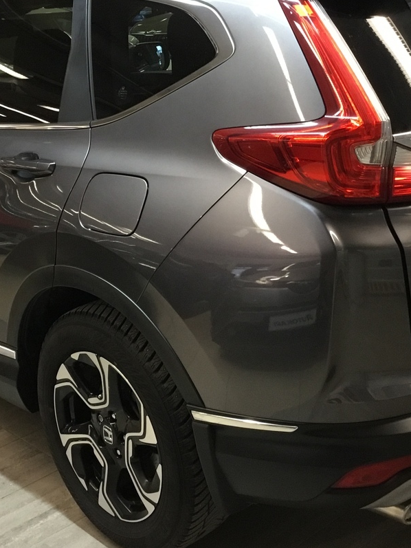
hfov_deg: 26.1
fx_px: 886
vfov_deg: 34.3
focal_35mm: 56
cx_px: 217
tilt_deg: -16.7
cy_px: 241
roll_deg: +5.8
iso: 160
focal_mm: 3.3
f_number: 2.4
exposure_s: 1/33
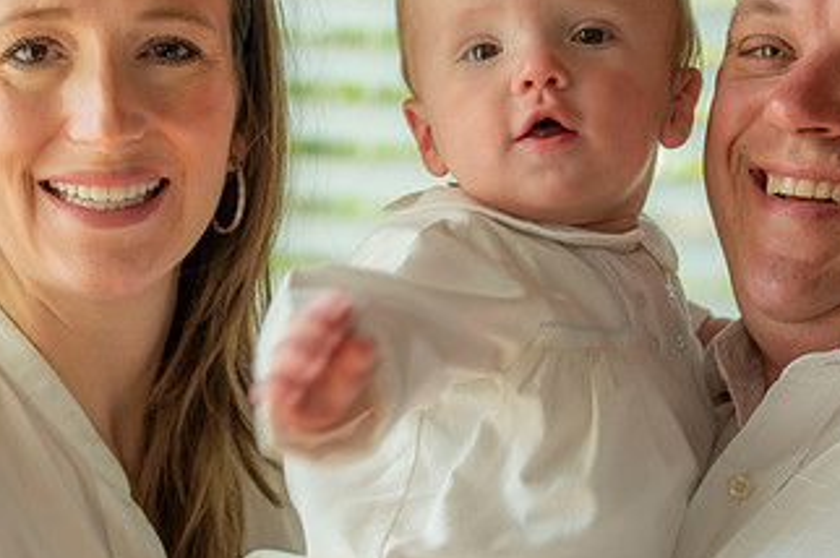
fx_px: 3776
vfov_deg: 8.5
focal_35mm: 162
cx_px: 462
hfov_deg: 12.7
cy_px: 240
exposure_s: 1/80
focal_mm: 90
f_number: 2.8
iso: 200
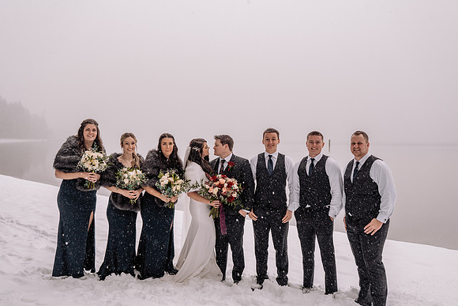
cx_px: 234
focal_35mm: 36
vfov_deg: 36.9
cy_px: 151
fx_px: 458
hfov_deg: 53.1
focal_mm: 35
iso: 1250
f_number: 5
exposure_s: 1/250
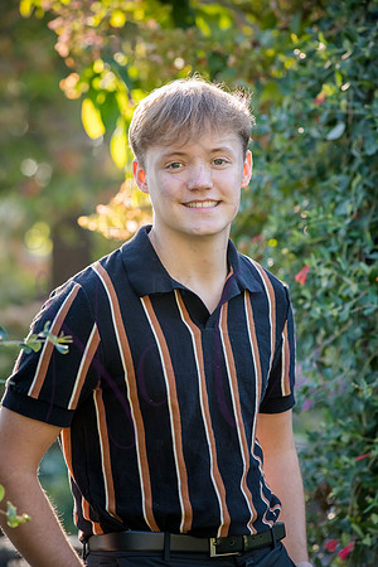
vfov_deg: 15.2
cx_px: 189
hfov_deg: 10.2
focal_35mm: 135
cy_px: 284
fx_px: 2126
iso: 800
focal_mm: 135
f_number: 5.6
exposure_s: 1/320
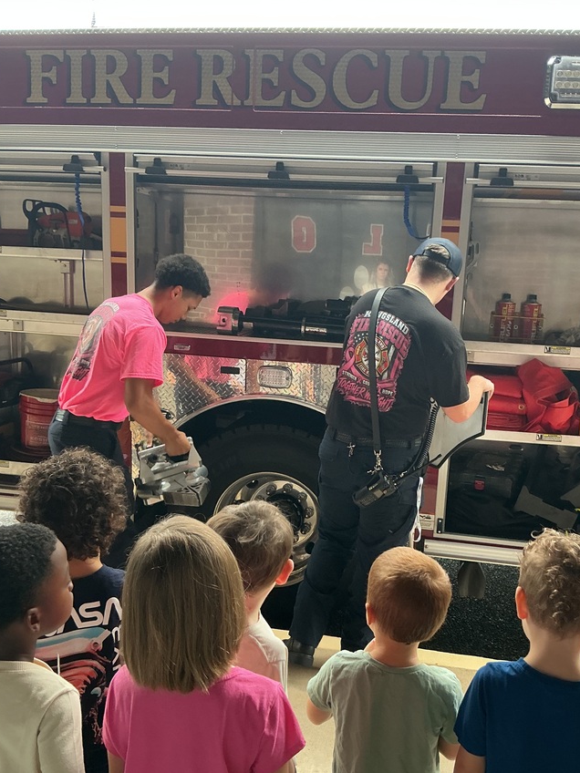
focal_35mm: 35
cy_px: 434
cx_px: 322
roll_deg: -2.7
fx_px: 782
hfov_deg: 40.6
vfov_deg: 52.5
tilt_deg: -9.9
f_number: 1.8
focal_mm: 3
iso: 100
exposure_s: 1/60
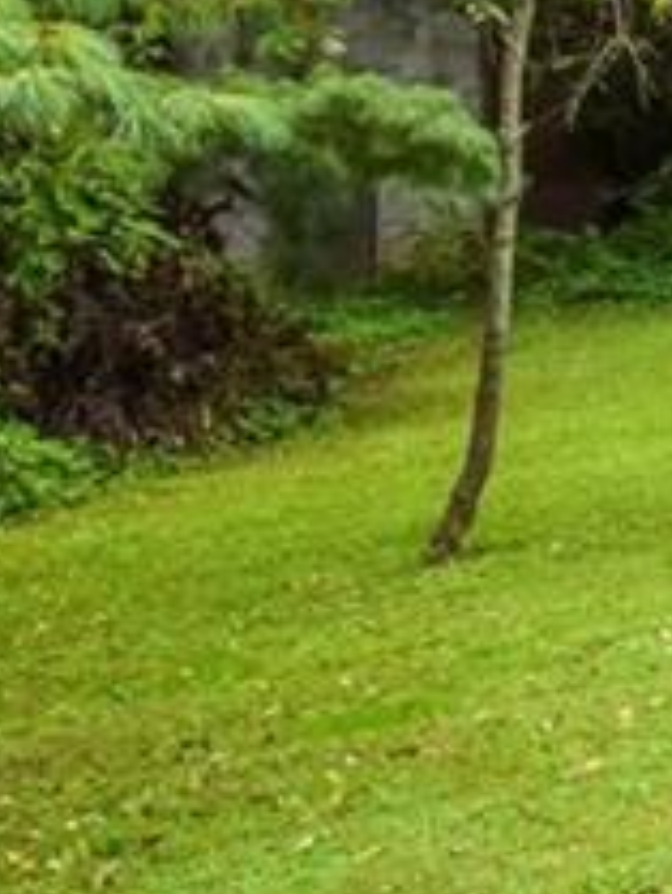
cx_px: 1888
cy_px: 259
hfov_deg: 10.3
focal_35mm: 113
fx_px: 2922
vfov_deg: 17.3
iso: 1250
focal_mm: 24
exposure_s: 1/160
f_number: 6.3
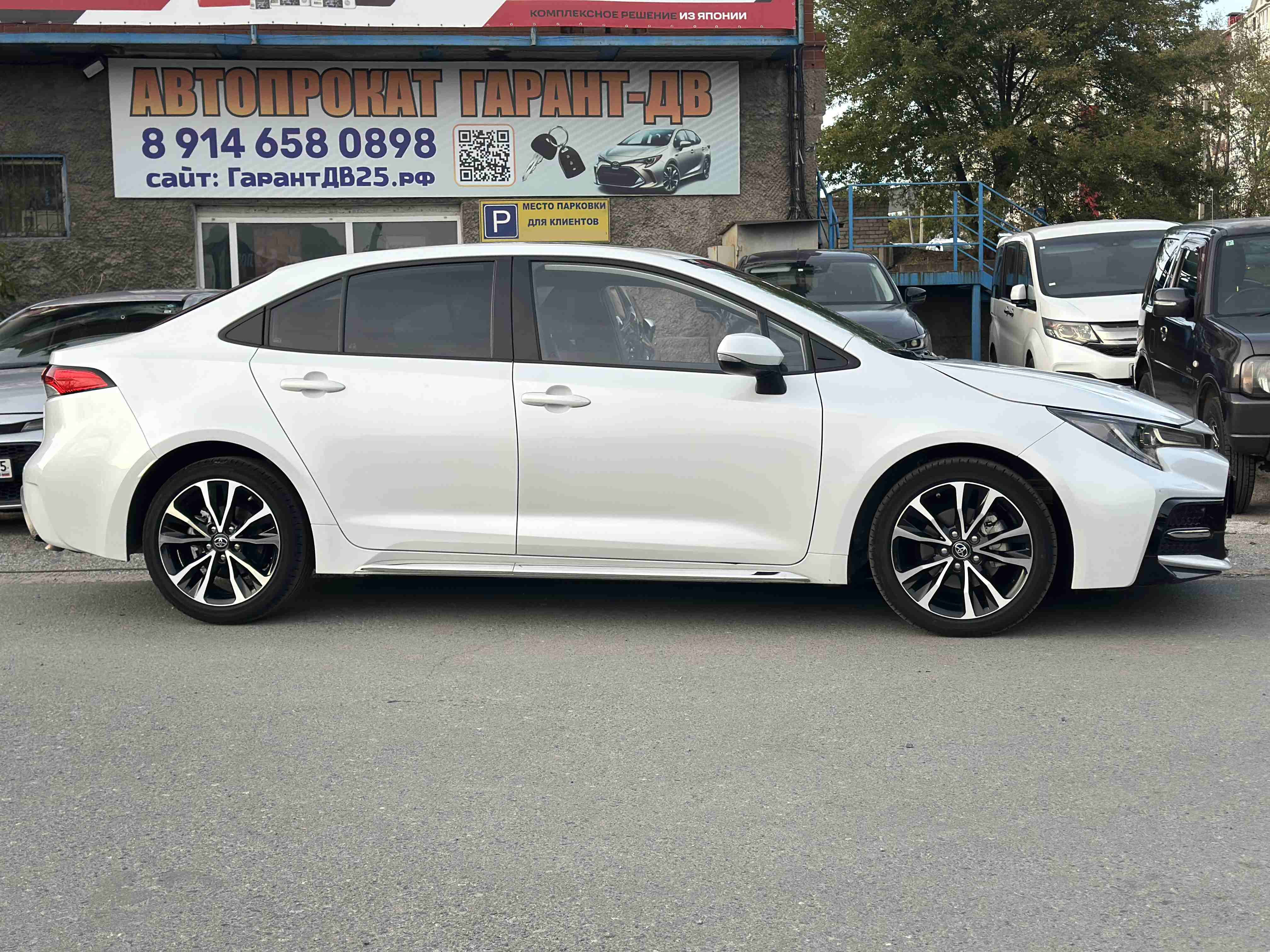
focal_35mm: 48
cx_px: 635
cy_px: 476
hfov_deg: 39.7
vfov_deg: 30.3
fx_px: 1761
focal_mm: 6.86
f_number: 1.78
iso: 80
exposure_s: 1/704
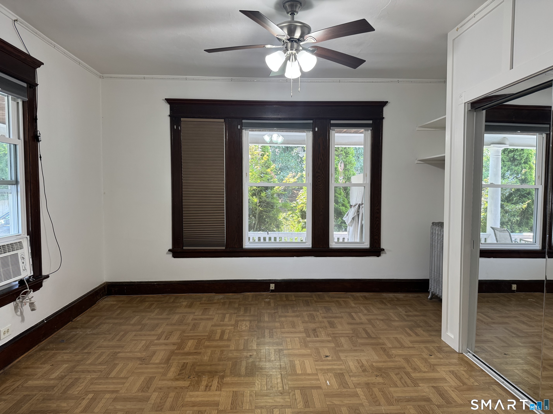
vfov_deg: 56.8
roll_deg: -0.1
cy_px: 207
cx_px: 276
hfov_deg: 71.6
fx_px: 383
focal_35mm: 24
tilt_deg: -3.3
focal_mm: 6.76
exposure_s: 1/120
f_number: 1.78
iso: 160
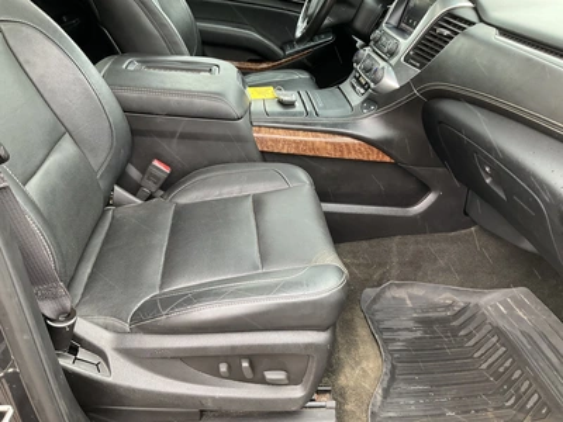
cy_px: 211
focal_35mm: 29
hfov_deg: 61.7
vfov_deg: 48.2
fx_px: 472
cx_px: 282
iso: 64
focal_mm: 3
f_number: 1.8
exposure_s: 1/84
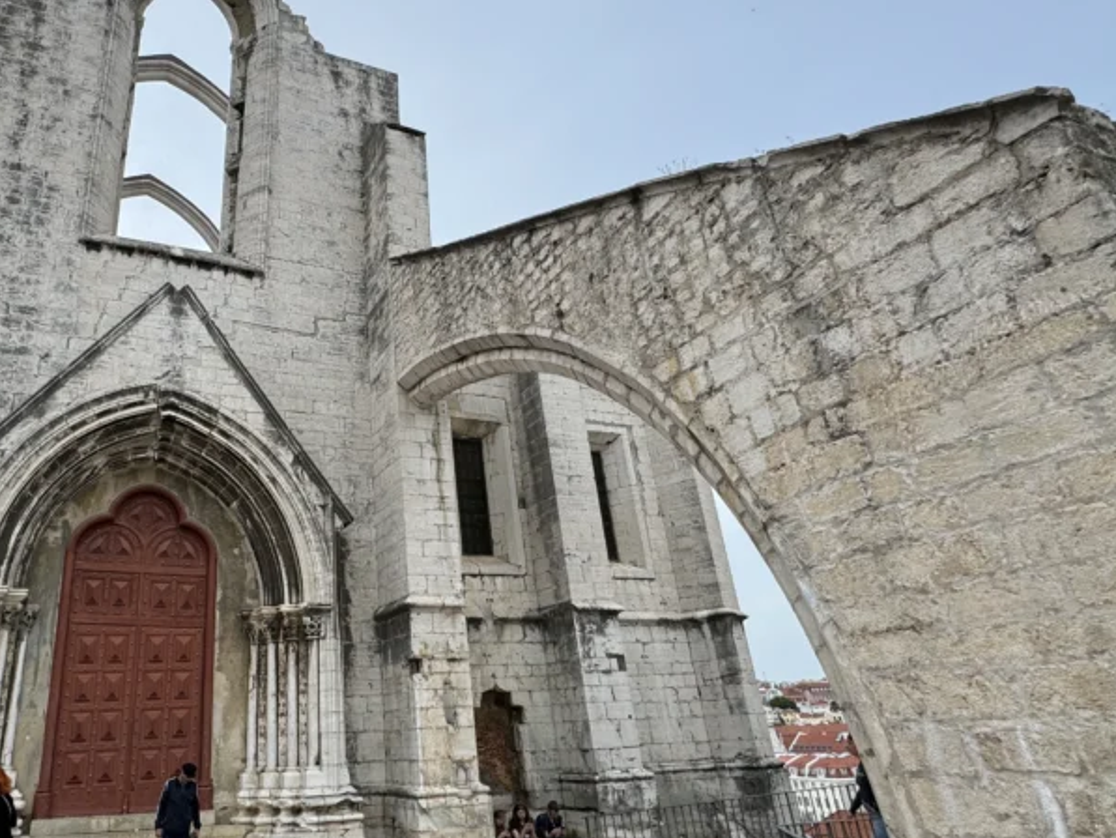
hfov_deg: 69.5
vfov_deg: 56.8
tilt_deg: +24.0
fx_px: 774
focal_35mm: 24
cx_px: 370
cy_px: 387
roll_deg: +2.8
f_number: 2.2
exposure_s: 1/99
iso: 50
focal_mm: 2.22
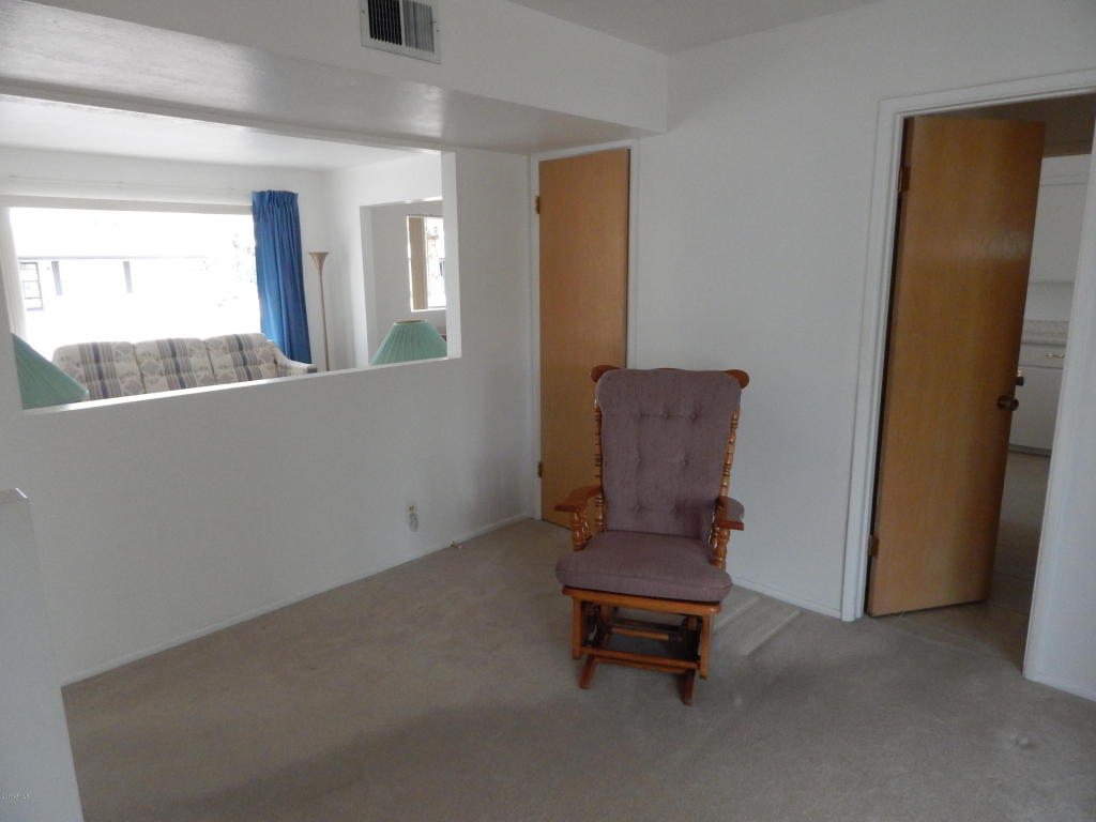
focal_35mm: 22
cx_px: 548
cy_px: 411
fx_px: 697
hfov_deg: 76.4
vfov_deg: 61.1
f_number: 3
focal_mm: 4
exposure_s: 1/125
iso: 400
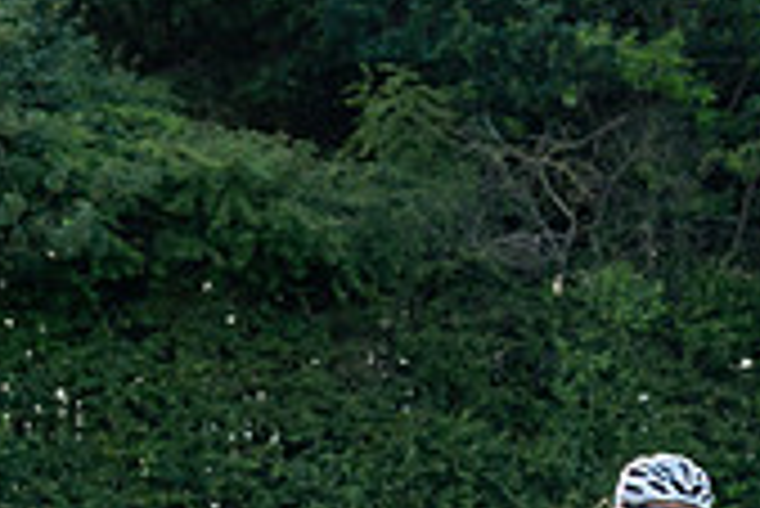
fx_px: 5367
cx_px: 836
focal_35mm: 254
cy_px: 735
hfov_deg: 8.0
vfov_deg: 5.4
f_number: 5.6
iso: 1000
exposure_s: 1/1000
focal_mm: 74
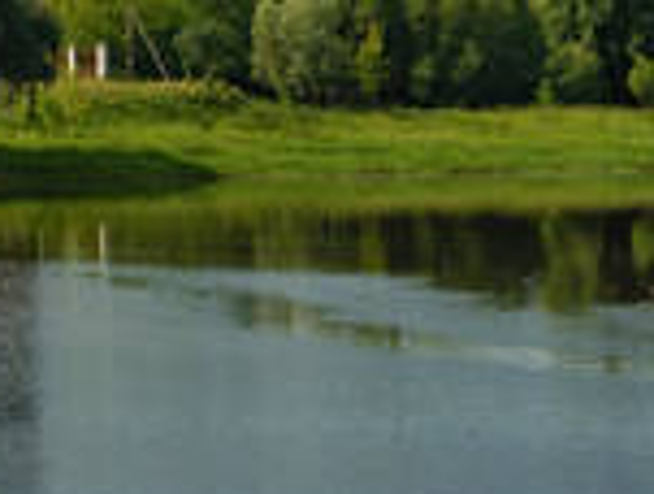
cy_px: -35
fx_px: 3030
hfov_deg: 10.6
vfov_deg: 9.2
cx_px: -892
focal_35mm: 160
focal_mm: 35
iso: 50
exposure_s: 1/640
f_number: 4
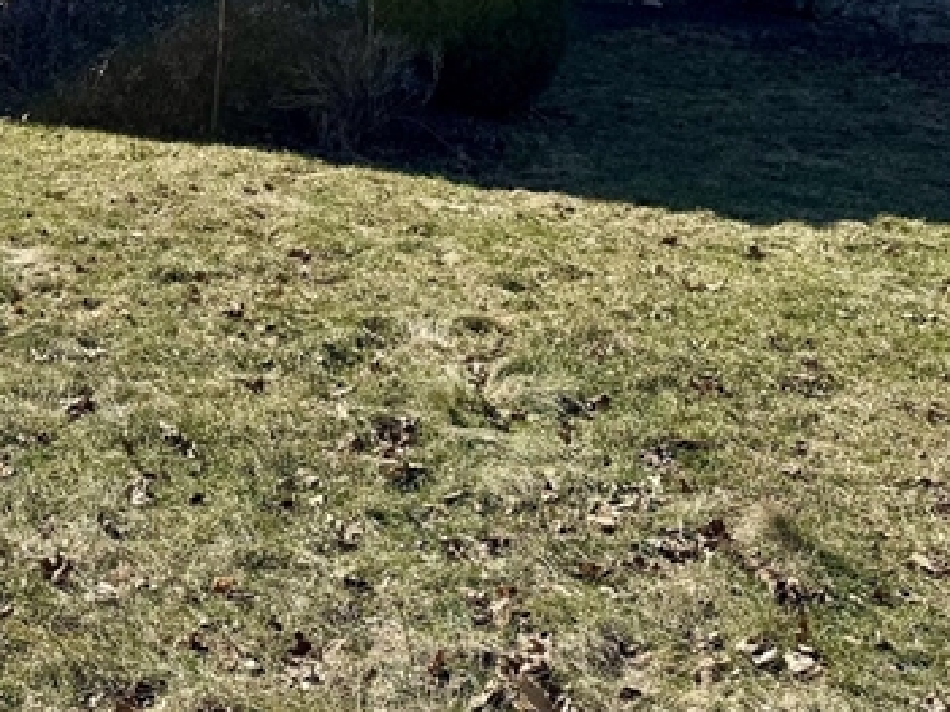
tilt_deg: -1.2
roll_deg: -0.7
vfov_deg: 19.7
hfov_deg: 26.1
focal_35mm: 70
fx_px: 1920
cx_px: -32
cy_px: -160
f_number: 1.78
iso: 80
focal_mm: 6.76
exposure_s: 1/4049
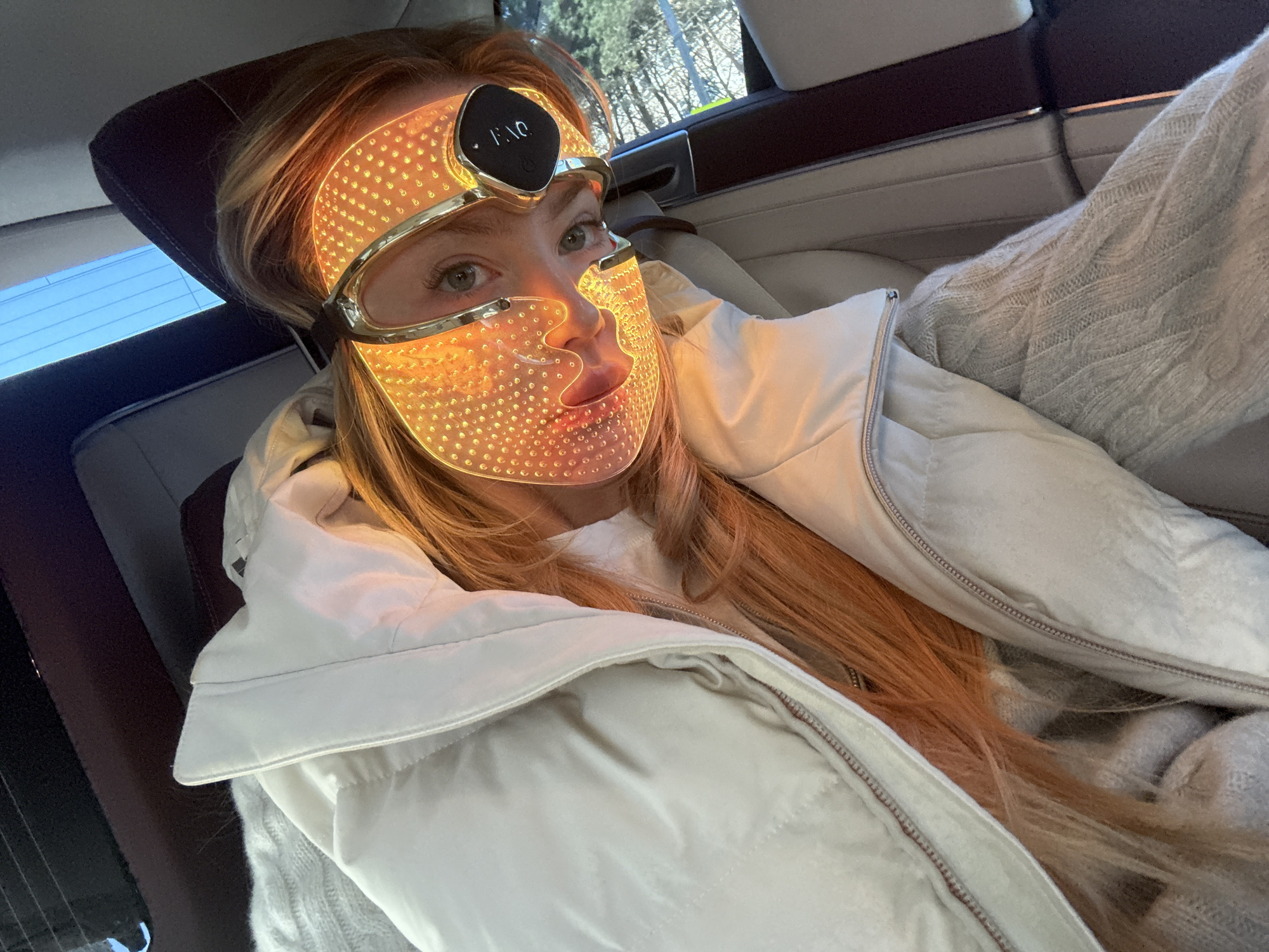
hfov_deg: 73.9
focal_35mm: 23
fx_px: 843
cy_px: 476
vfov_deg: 58.9
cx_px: 634
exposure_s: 1/105
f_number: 1.9
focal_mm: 2.69
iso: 80
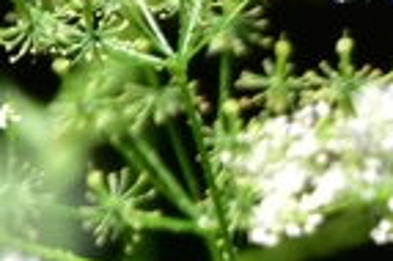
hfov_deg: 0.8
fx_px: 29201
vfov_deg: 0.5
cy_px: 506
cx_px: 660
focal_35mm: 2678
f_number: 6.3
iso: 900
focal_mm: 400
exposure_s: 1/640
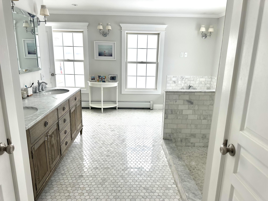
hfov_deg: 71.6
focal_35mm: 24
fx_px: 186
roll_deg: -1.4
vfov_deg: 56.8
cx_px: 134
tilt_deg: -14.5
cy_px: 100
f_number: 1.78
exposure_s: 1/122
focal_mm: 6.86
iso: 80
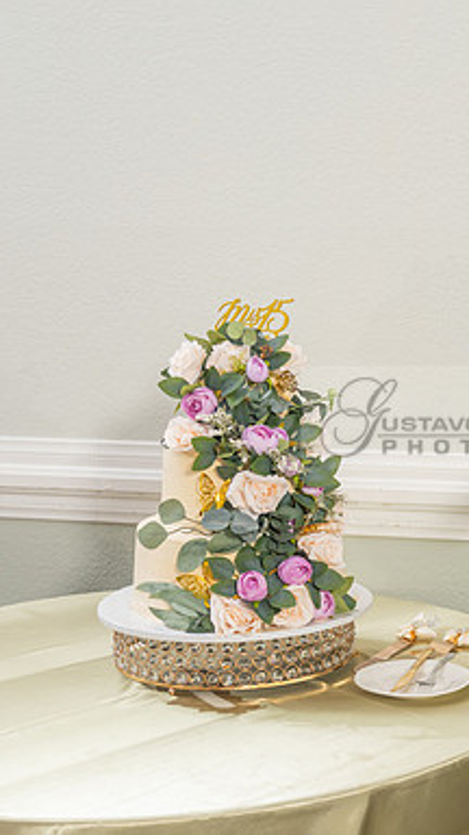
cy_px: 418
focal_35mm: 60
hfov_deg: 19.3
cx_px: 491
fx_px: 1329
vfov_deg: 34.9
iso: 500
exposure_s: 1/125
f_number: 4.5
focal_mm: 38
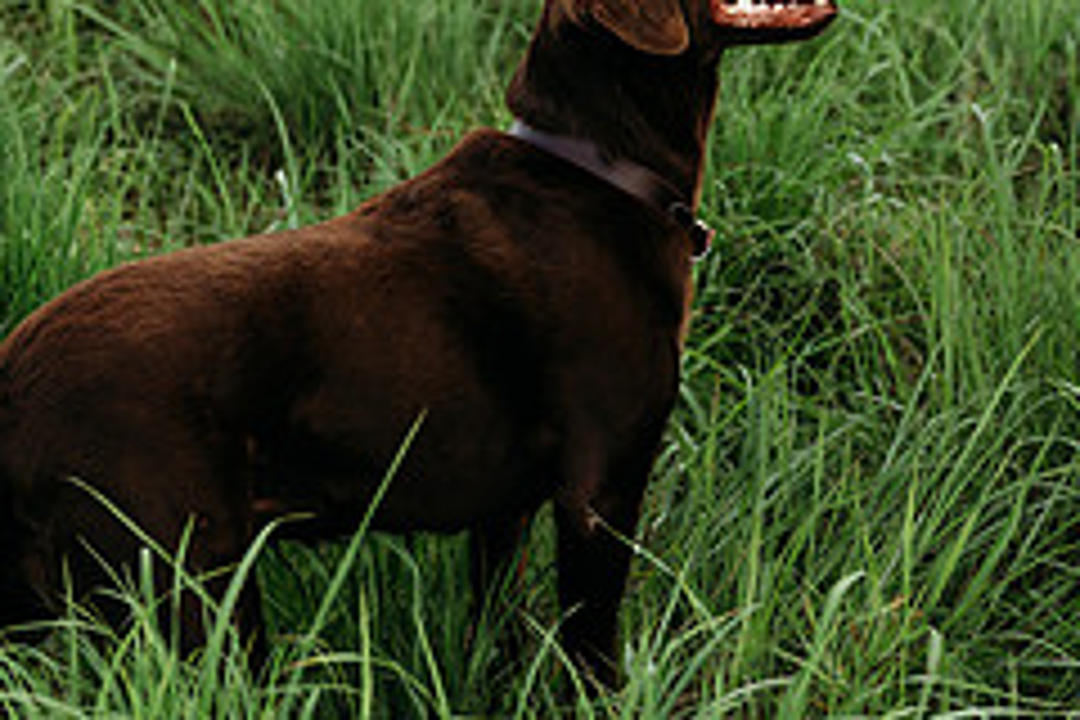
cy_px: 272
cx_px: 364
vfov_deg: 12.3
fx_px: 3330
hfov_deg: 18.4
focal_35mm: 111
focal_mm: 46
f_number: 3.2
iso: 320
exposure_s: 1/500
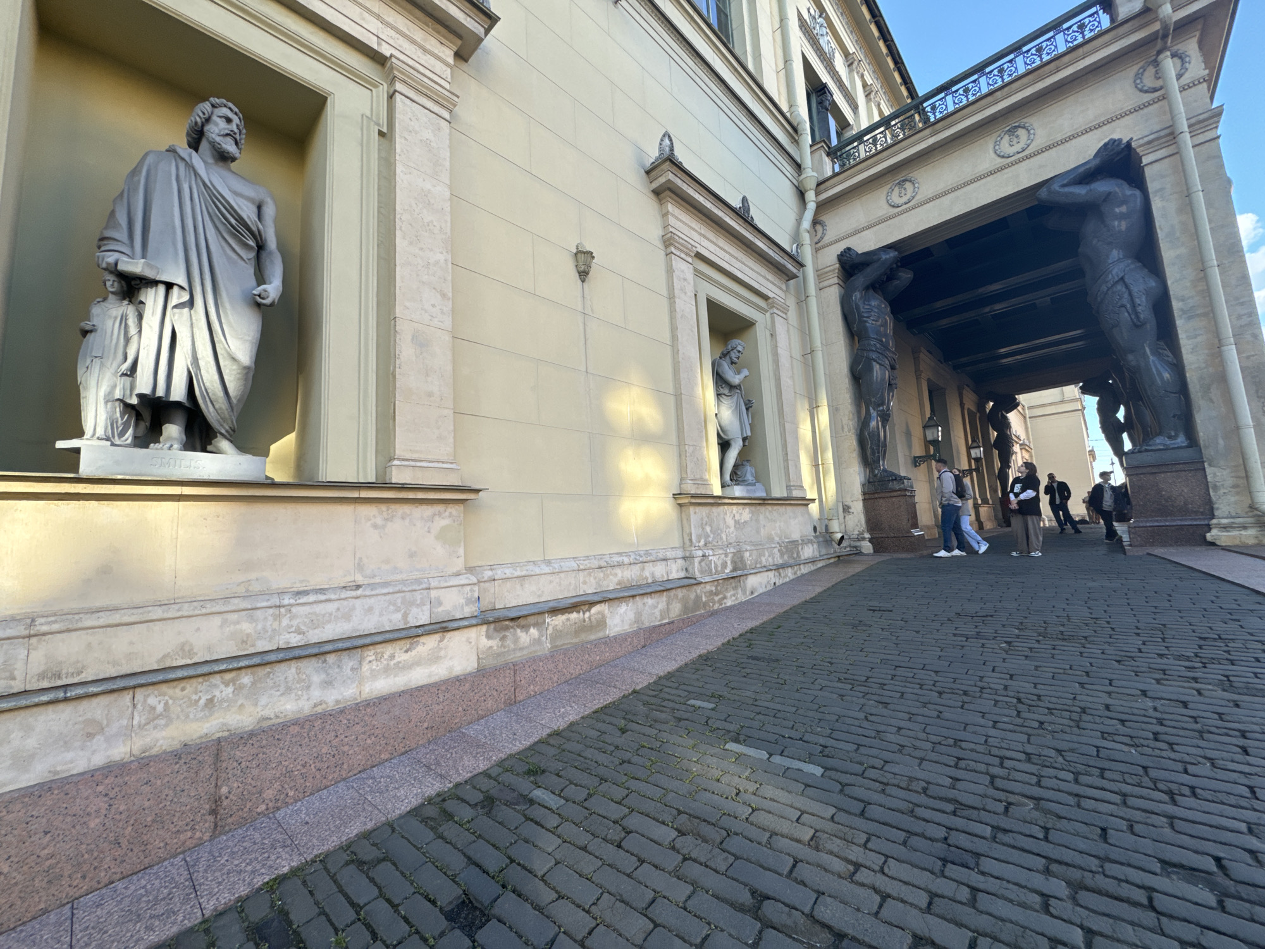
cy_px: 474
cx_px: 632
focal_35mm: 14
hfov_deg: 102.1
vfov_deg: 85.7
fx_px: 512
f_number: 2.2
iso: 40
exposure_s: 1/244
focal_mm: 2.22
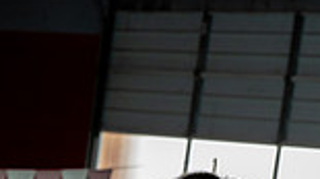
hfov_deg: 13.1
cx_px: 161
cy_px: 455
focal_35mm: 164
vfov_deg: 6.9
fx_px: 1391
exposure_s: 1/250
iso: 1000
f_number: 8
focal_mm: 54
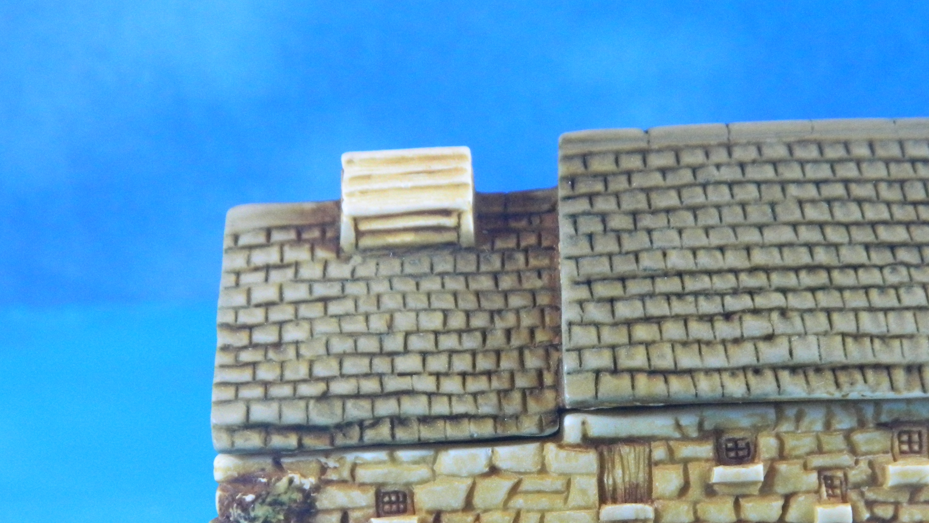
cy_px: 451
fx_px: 2685
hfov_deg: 19.6
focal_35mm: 109
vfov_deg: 11.1
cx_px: 534
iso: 400
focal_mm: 12.6
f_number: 4
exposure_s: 1/20
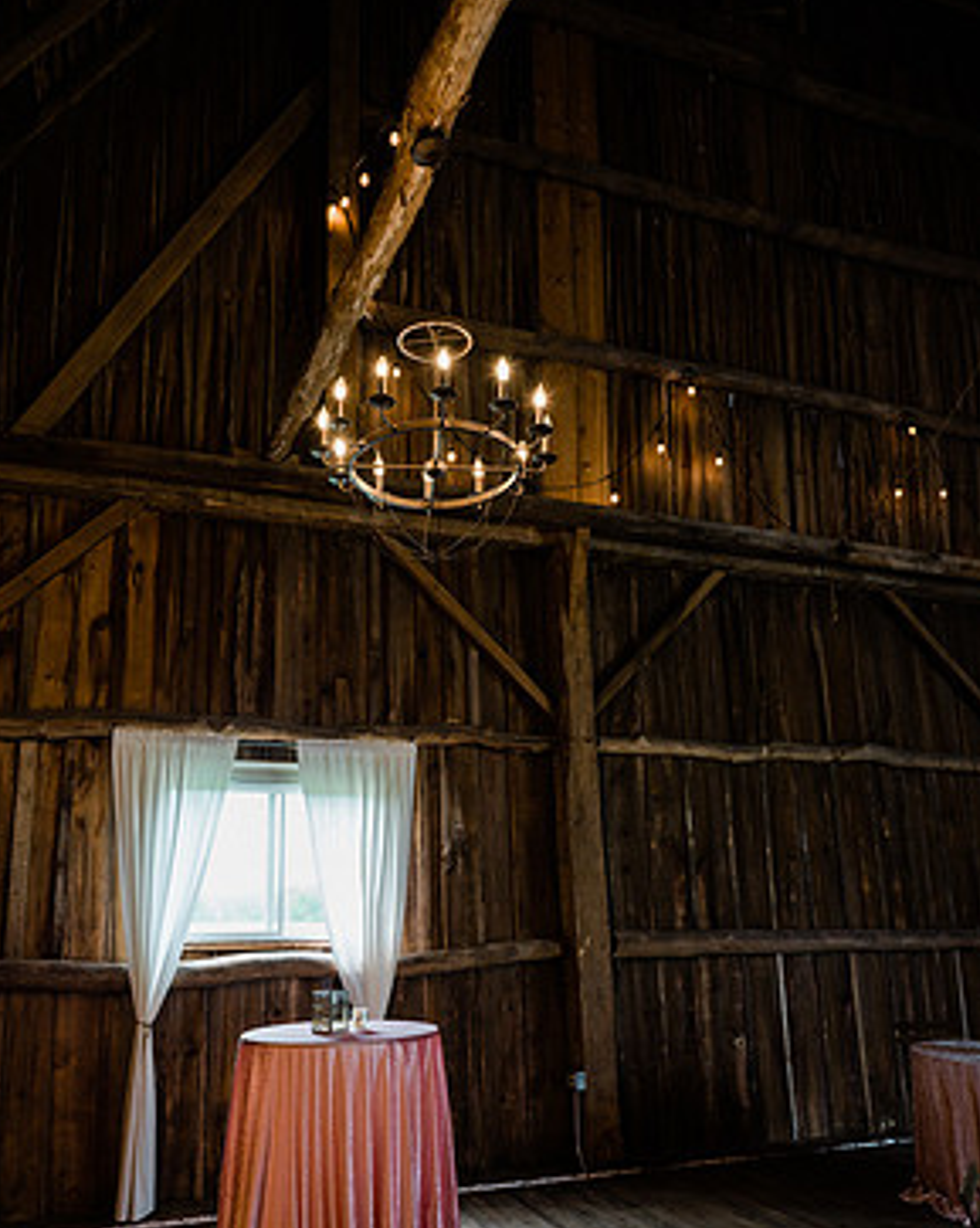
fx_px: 1016
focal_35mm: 28
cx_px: 480
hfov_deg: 51.5
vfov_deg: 61.9
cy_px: 716
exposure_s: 1/200
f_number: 4.5
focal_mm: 24
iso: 640
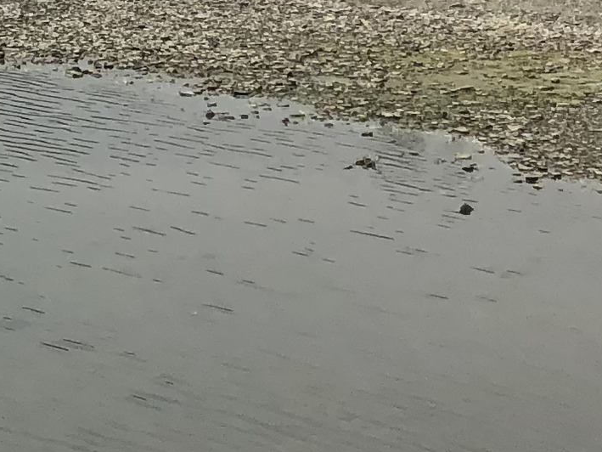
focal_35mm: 158
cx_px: -499
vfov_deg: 8.9
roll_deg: +0.9
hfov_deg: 11.5
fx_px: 2748
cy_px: -419
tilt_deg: +2.8
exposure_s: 1/4000
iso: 25
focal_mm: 4
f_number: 1.8
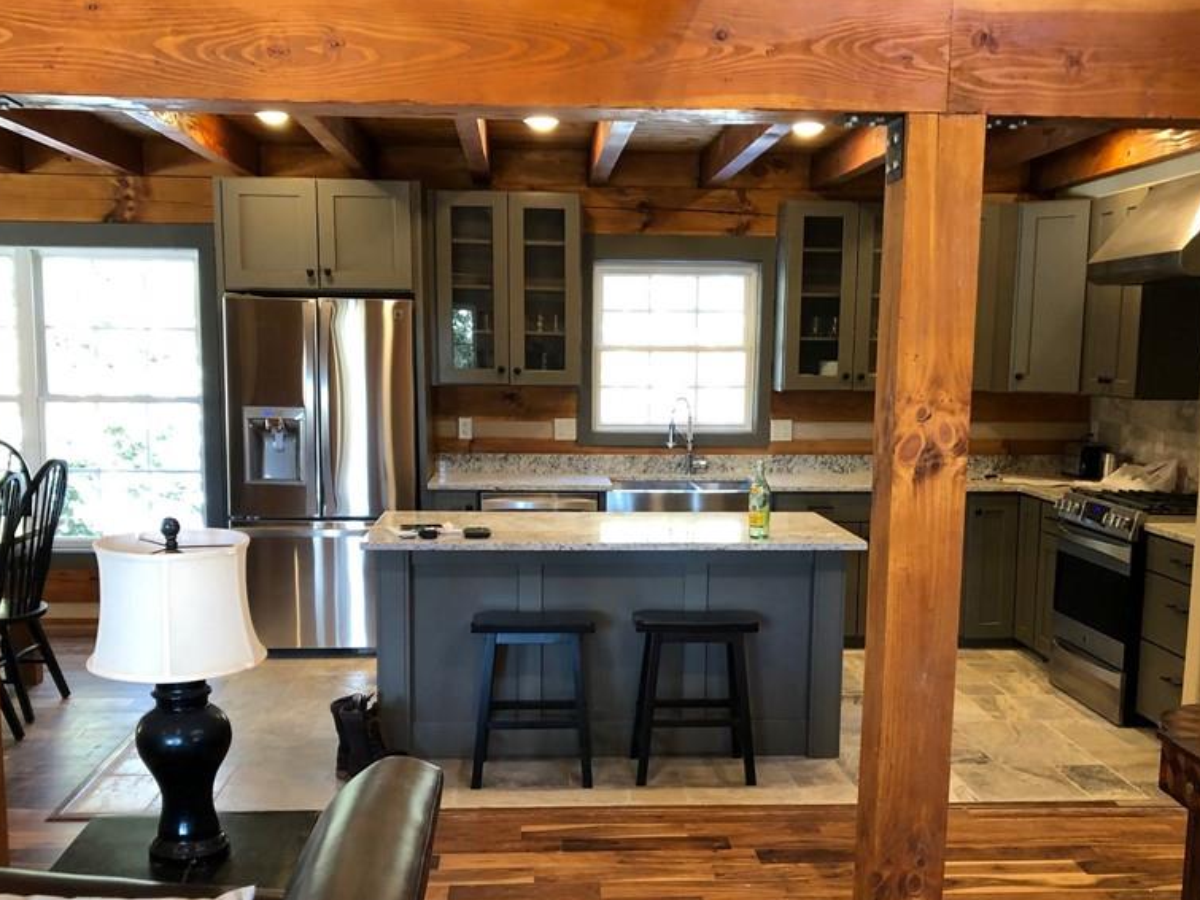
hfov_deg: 49.0
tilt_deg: -10.9
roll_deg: +0.0
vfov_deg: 37.5
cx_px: 610
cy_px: 569
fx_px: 1317
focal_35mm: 38
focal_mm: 3.99
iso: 40
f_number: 1.8
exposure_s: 1/17
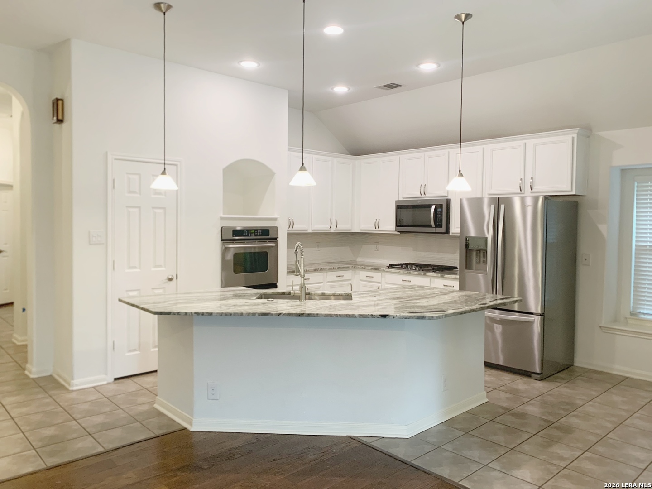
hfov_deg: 67.3
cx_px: 326
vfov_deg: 53.1
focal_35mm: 26
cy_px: 244
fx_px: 490
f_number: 1.8
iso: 80
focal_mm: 4.25
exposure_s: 1/60
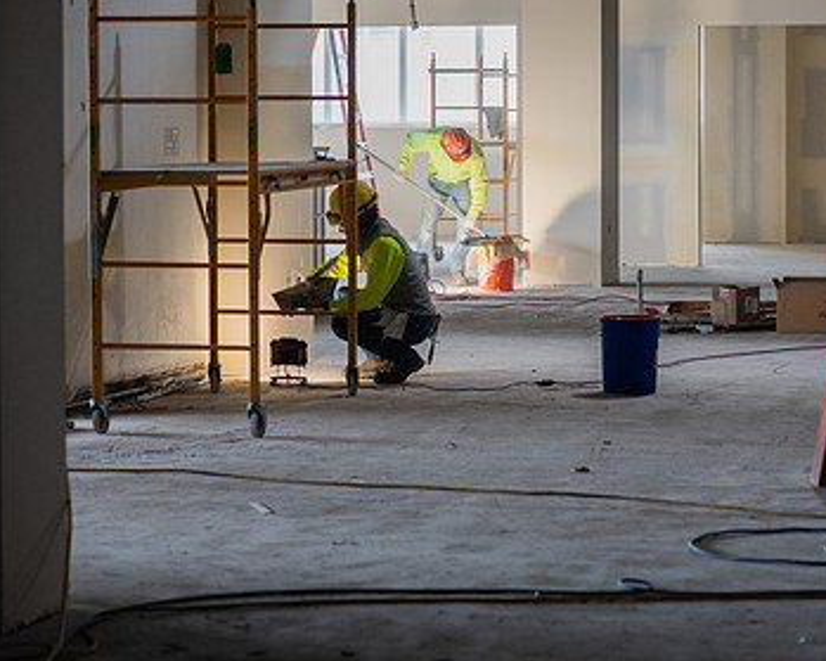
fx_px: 2762
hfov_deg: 17.0
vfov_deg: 13.6
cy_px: 211
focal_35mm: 113
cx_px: 516
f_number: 3.5
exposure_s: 1/400
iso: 2000
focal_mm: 70
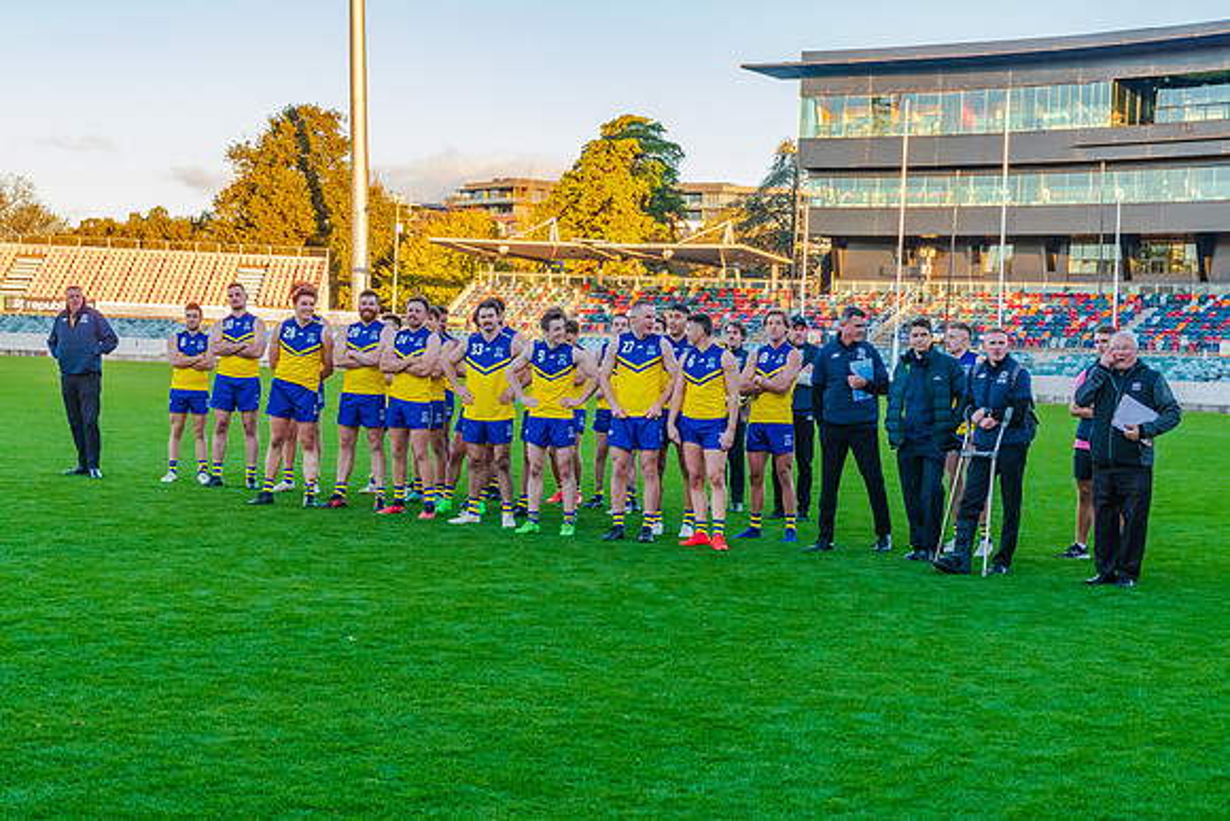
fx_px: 1948
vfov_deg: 23.8
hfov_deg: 35.0
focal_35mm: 57
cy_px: 410
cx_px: 615
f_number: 8
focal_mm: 38
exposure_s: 1/250
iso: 800
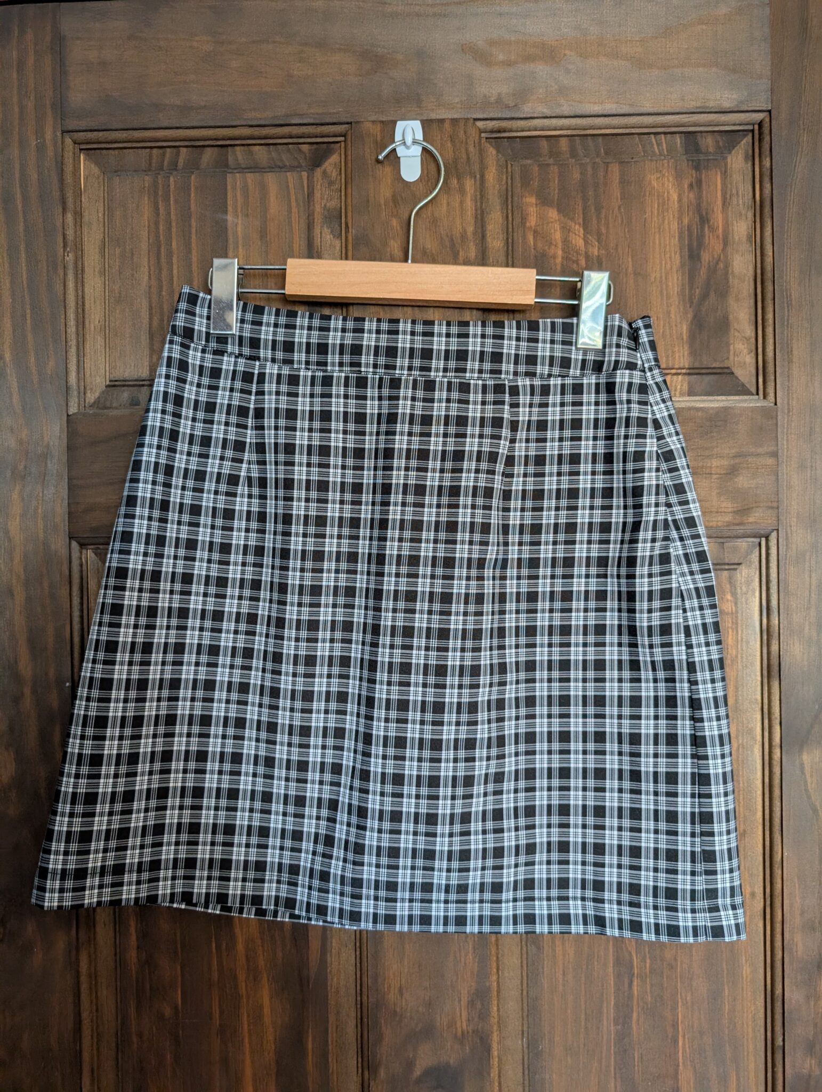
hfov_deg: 56.9
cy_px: 546
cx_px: 411
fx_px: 758
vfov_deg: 71.5
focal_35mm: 24
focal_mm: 6.9
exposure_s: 1/120
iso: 134
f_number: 1.68
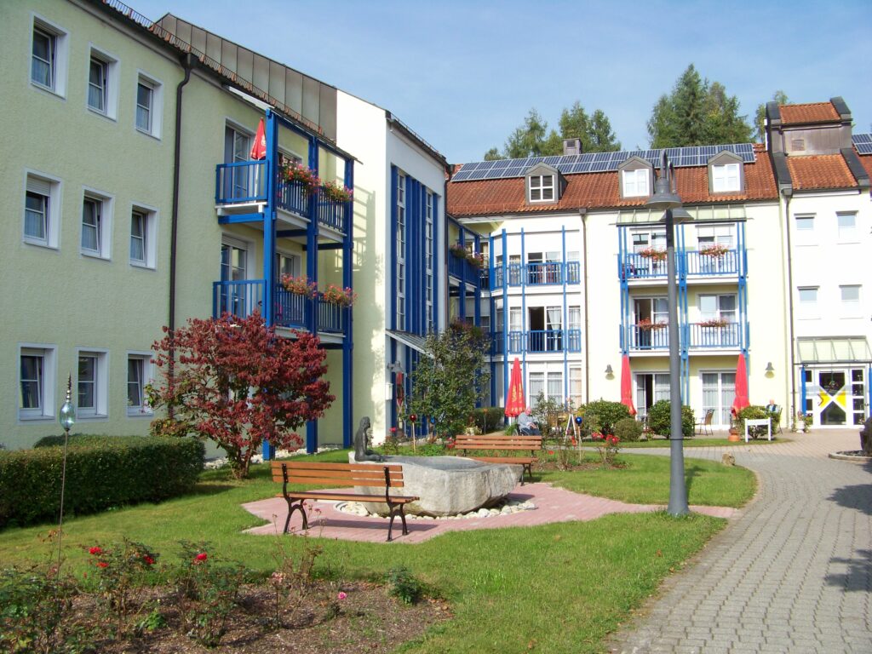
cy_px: 327
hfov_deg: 51.4
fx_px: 907
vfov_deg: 39.7
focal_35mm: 36
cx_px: 436
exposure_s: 1/500
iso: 70
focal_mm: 5.85
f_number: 4
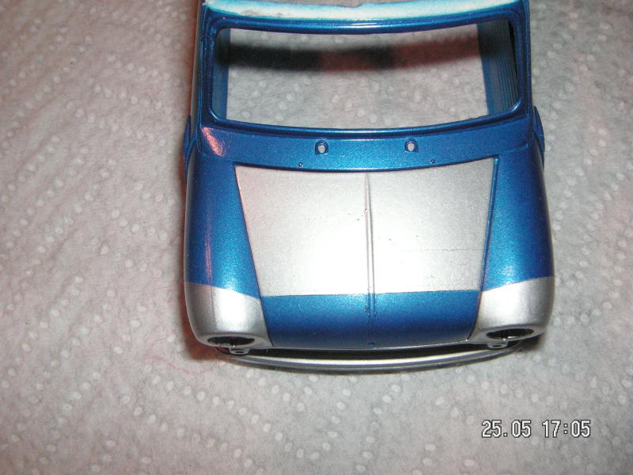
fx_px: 695
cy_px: 238
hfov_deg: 49.0
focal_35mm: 38
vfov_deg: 37.7
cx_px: 316
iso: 160
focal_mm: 6.3
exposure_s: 1/45
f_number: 6.6
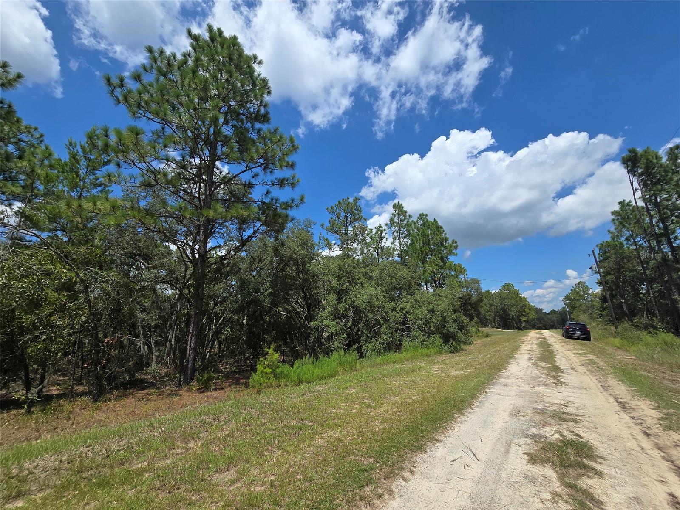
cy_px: 255
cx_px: 340
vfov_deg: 89.9
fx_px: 255
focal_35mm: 13
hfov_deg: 106.2
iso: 50
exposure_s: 1/3220
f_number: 2.2
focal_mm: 2.2
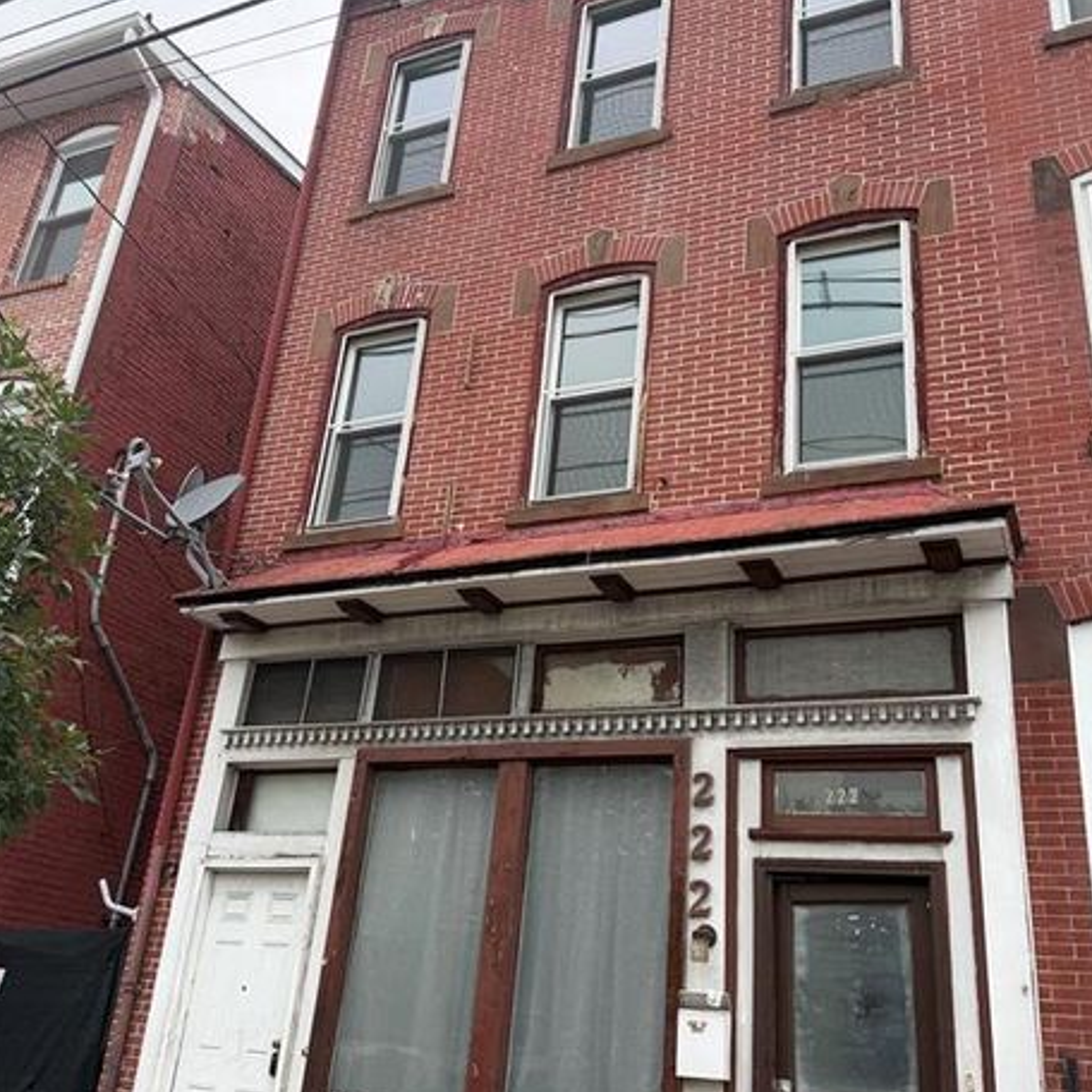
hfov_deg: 52.5
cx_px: 584
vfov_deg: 52.5
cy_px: 562
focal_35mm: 31
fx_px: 1106
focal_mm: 6.76
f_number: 1.78
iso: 100
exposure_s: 1/1437
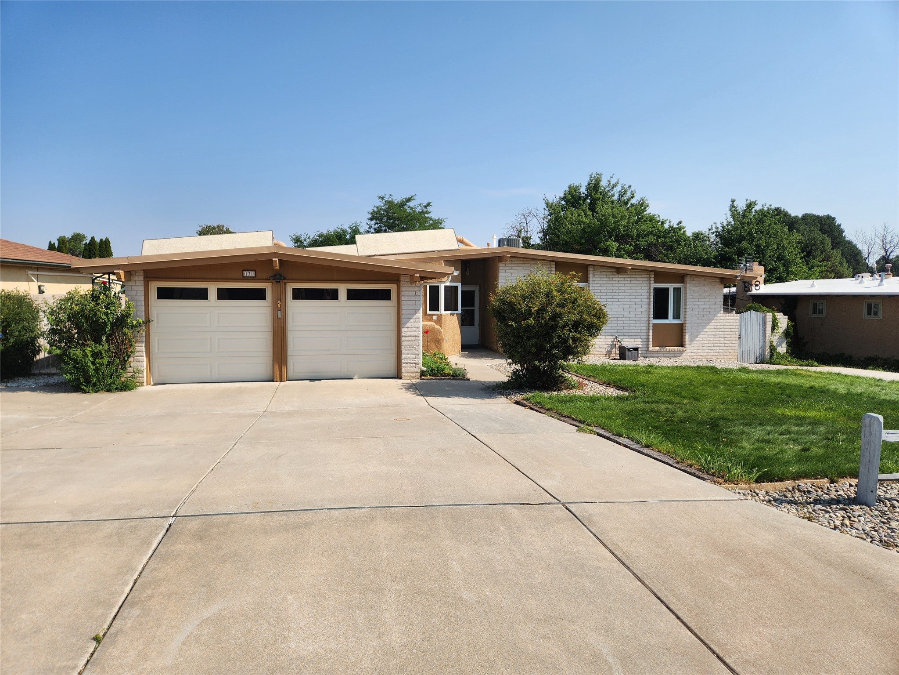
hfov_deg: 73.9
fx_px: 597
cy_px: 338
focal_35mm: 23
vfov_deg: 58.9
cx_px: 450
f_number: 1.8
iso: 20
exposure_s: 1/2277
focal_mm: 5.4
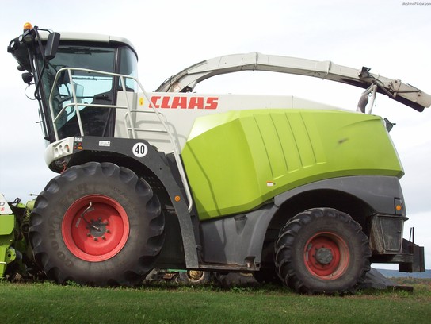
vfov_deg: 27.0
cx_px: 216
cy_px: 162
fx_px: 672
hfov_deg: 35.5
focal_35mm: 54
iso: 80
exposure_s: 1/592
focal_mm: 9
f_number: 3.4
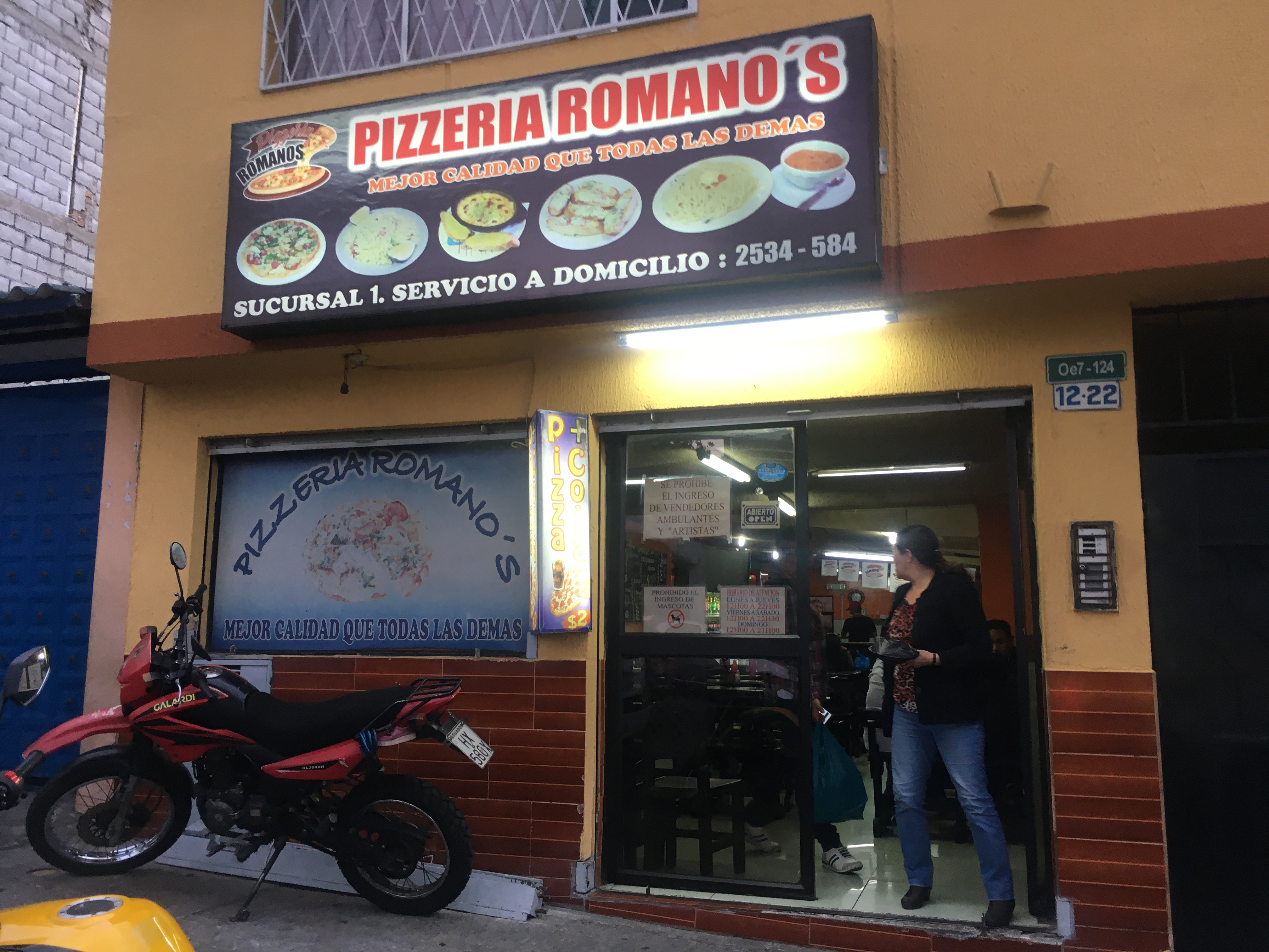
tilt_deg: +5.5
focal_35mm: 29
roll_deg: -1.0
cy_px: 476
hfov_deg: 61.7
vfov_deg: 48.2
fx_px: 1063
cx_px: 634
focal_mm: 4.15
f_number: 2.2
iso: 50
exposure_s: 1/30
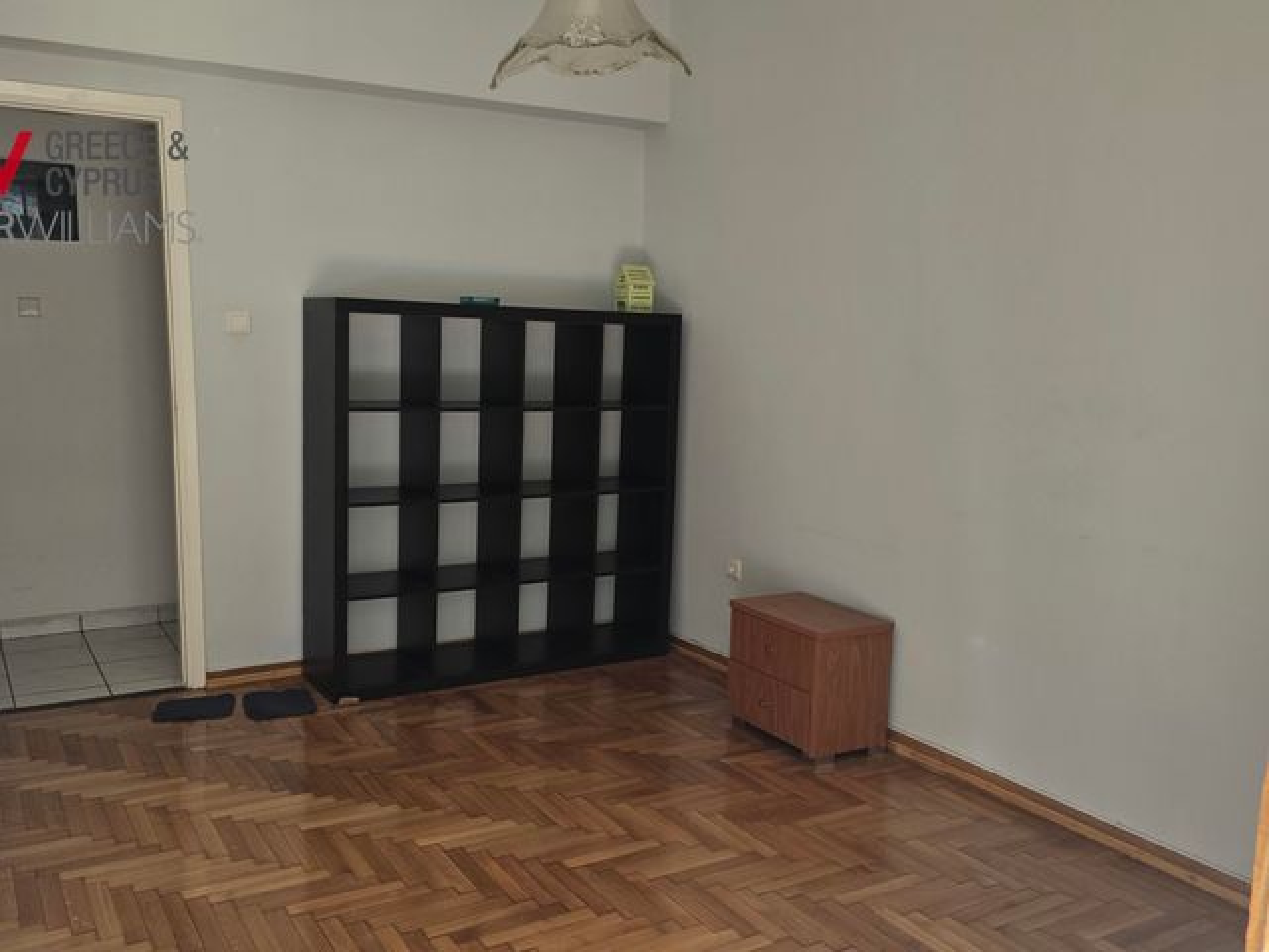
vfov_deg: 58.9
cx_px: 634
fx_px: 843
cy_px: 476
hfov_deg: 73.9
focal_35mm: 23
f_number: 1.7
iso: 64
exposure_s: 1/180
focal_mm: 6.3
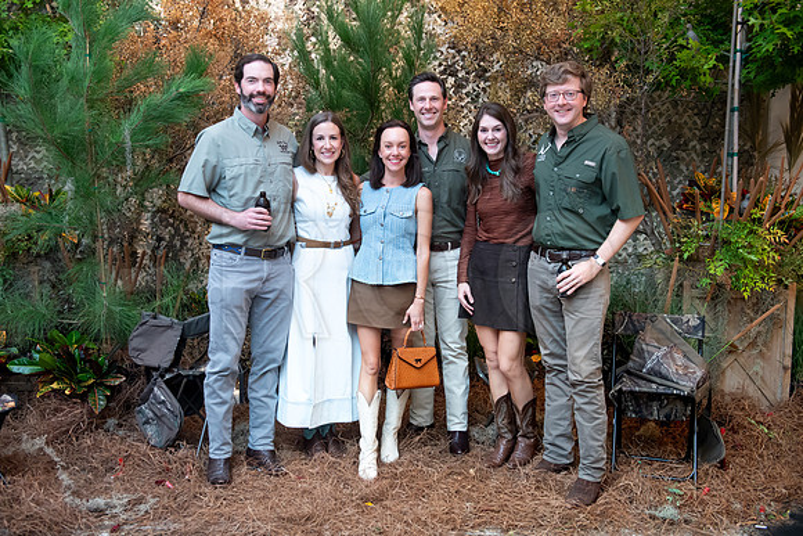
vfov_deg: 37.0
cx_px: 402
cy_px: 268
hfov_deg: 53.2
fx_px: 801
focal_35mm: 36
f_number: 4.5
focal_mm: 35
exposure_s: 1/100
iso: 4000
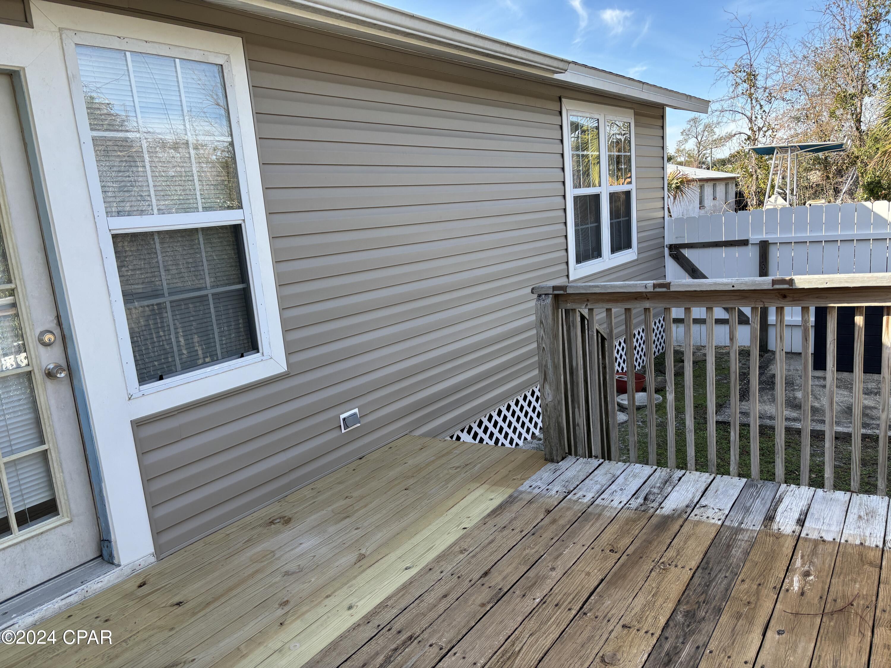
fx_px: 669
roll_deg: +4.4
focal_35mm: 26
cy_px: 334
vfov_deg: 53.1
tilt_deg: -10.7
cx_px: 446
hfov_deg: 67.3
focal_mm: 5.96
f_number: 1.6
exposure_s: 1/732
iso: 50
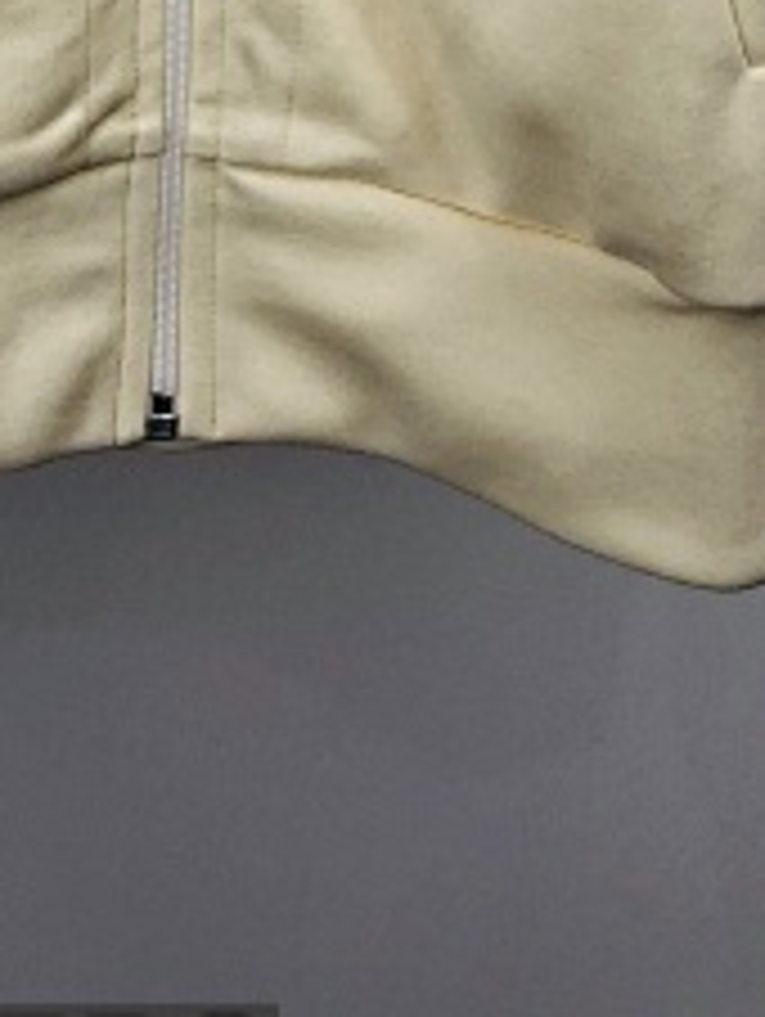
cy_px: -639
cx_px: 234
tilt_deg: -5.5
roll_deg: +0.3
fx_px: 2912
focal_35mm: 99
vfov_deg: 17.3
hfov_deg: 14.9
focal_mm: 3.99
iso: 25
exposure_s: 1/100
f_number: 1.8
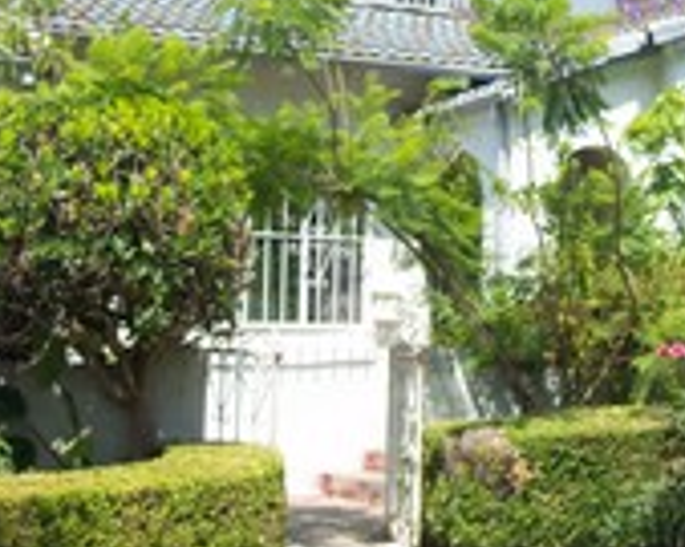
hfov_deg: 25.1
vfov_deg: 19.8
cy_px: 61
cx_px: 371
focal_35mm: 76
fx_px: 1540
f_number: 2.8
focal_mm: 7.8
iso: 64
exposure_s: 1/500
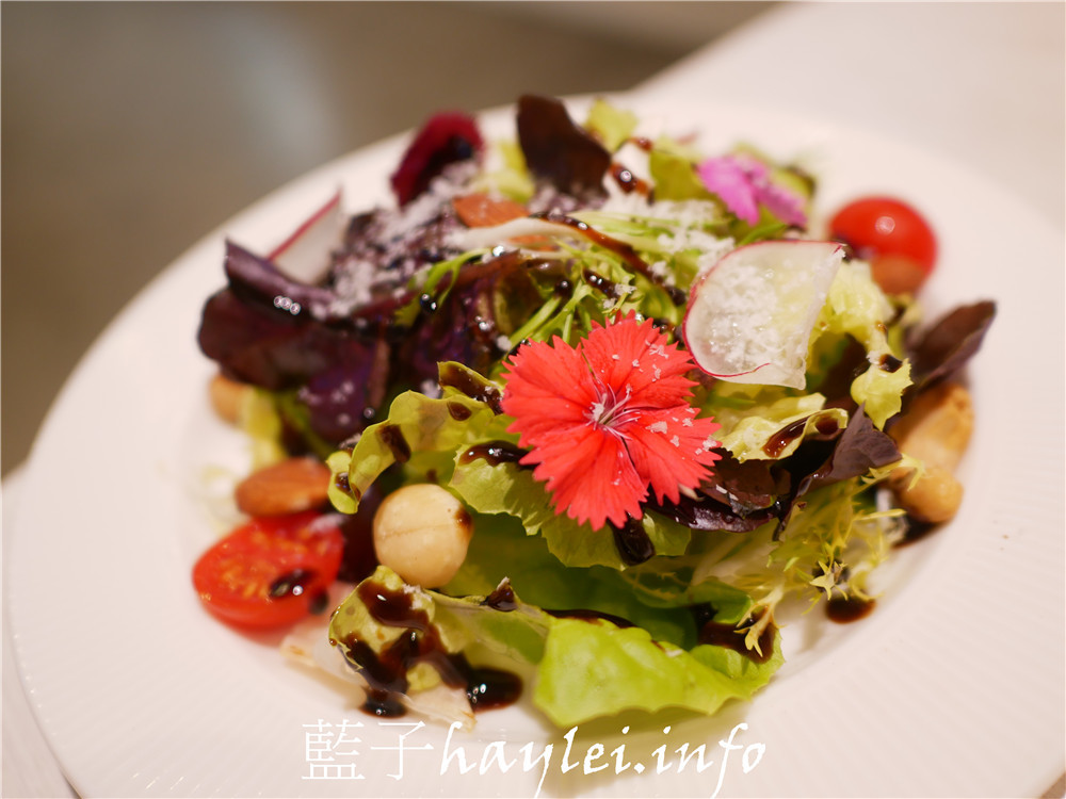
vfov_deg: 46.8
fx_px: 924
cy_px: 400
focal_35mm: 30
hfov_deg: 60.0
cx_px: 533
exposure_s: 1/60
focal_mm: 15
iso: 250
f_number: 1.7
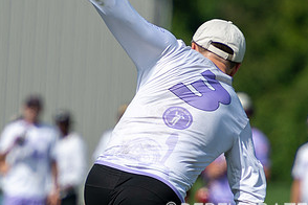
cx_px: 188
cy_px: 65
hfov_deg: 2.1
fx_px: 8350
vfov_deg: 1.4
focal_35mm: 976
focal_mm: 380
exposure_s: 1/1600
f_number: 5.6
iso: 160
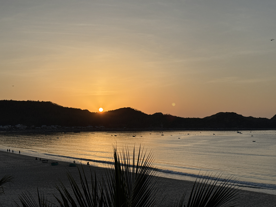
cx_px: 138
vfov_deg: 30.3
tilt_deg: +2.8
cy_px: 104
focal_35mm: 48
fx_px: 383
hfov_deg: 39.7
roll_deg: +0.1
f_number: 1.78
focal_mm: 6.76
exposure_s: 1/6536
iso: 64
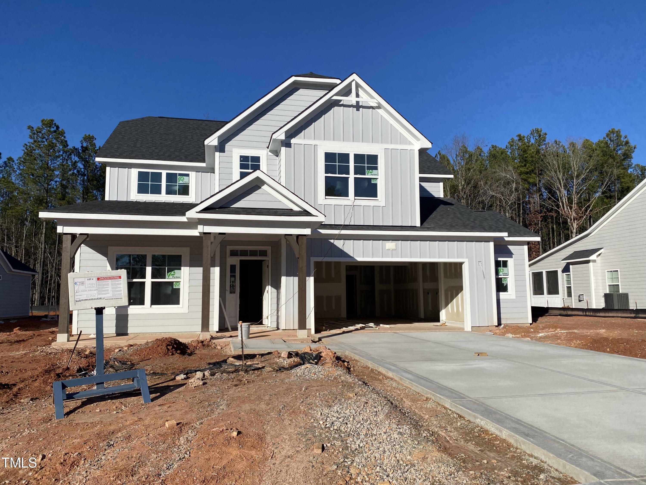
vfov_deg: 53.1
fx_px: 485
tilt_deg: +6.1
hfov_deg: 67.3
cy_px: 242
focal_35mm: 26
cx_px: 323
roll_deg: +0.1
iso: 32
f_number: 1.8
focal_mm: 4.25
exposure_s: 1/5025
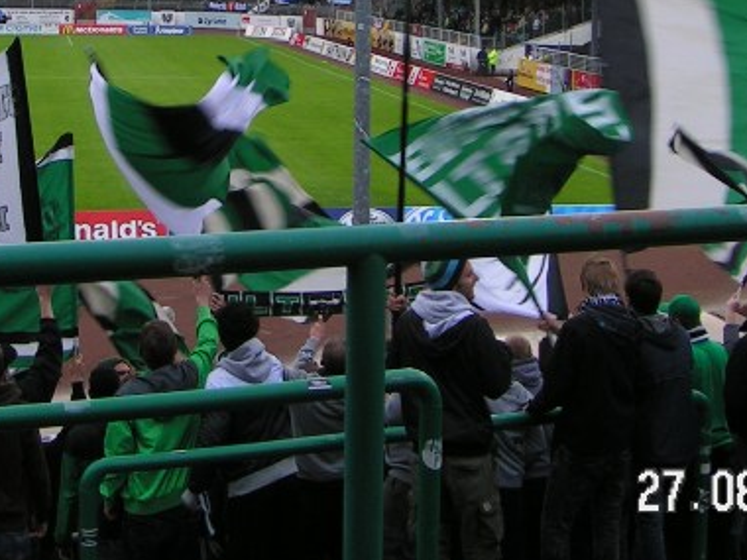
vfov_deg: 18.0
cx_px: 226
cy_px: 16
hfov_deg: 24.3
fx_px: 1726
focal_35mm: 80
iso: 50
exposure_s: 1/50
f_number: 3.5
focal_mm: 5.8
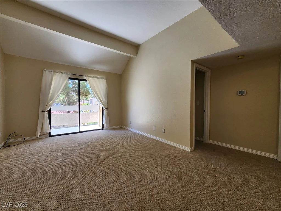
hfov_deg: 106.2
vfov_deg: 89.9
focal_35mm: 13
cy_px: 106
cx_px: 140
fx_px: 106
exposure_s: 1/120
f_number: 2.2
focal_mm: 2.2
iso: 64
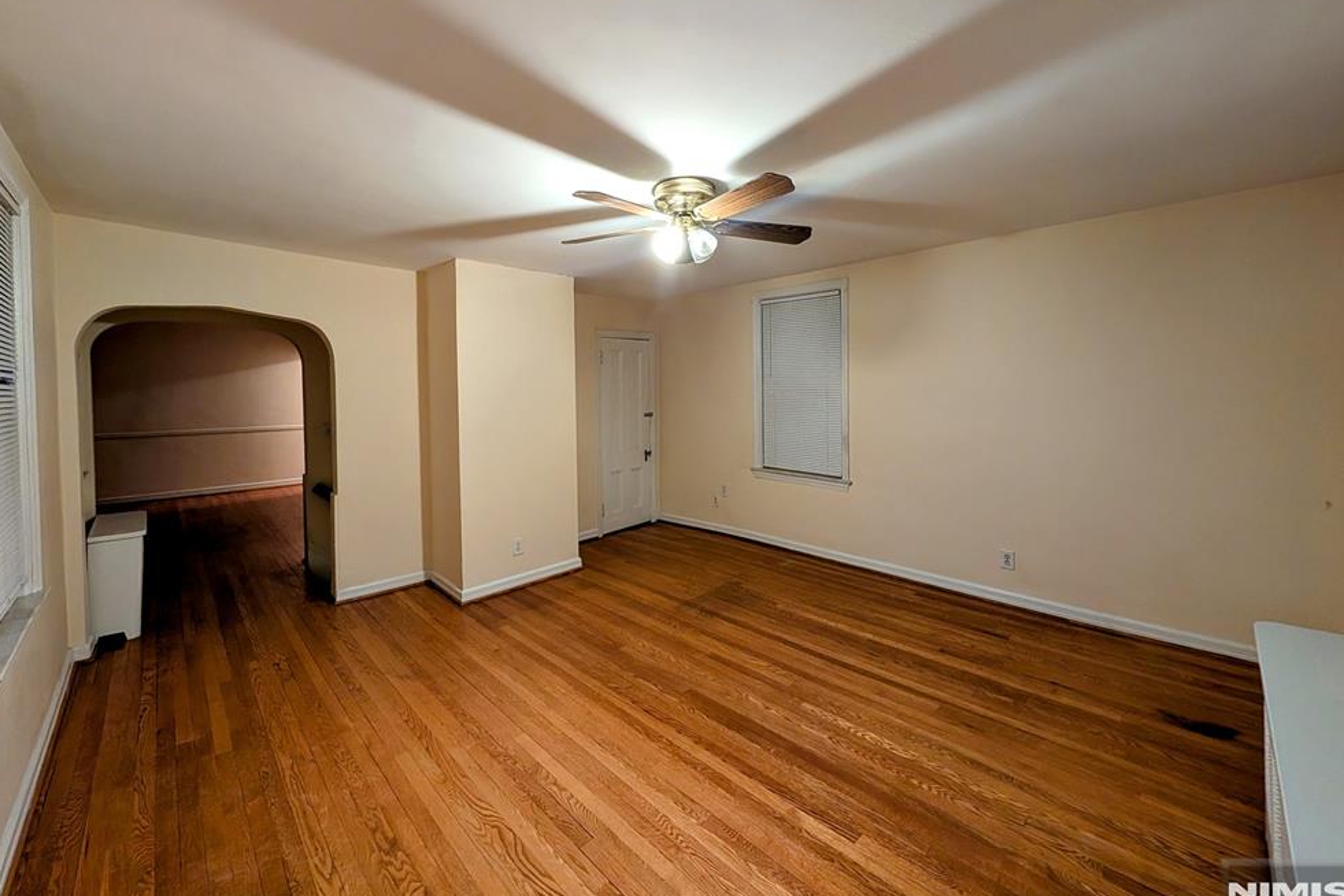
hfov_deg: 108.3
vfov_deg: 85.1
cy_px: 399
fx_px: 485
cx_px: 662
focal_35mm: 13
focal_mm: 2.02
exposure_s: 1/24
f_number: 1.7
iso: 287
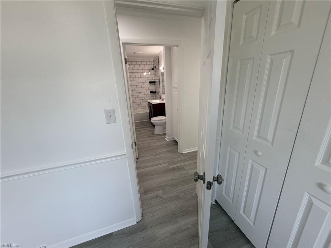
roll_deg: +3.2
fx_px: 134
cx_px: 166
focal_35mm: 14
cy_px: 124
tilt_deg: -15.8
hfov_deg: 102.1
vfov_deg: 85.7
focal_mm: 2.22
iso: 80
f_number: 2.2
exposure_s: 1/120
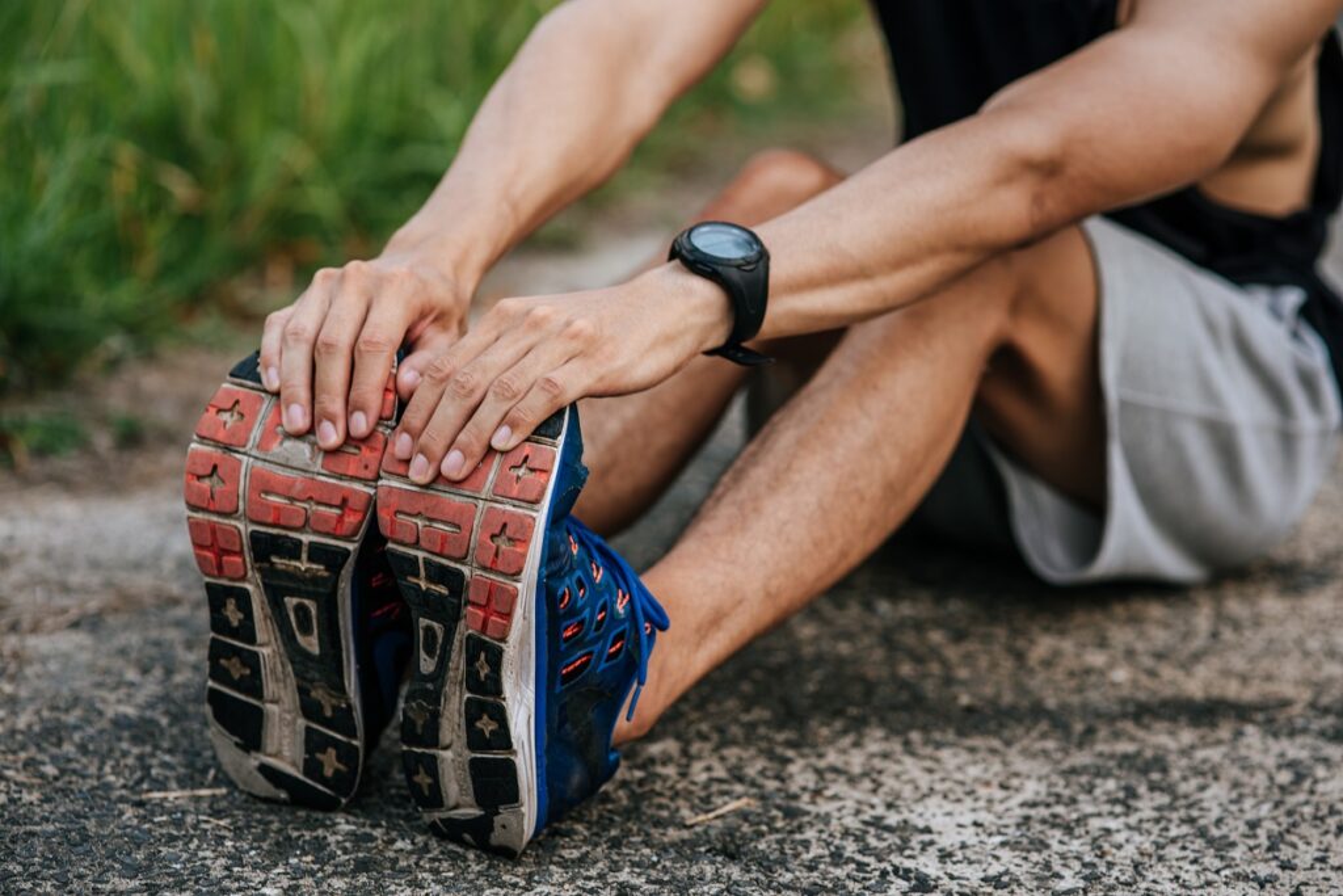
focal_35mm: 85
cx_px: 672
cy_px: 448
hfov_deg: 23.9
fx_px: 3171
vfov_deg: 16.1
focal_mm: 85
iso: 64
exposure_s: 1/200
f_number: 2.2
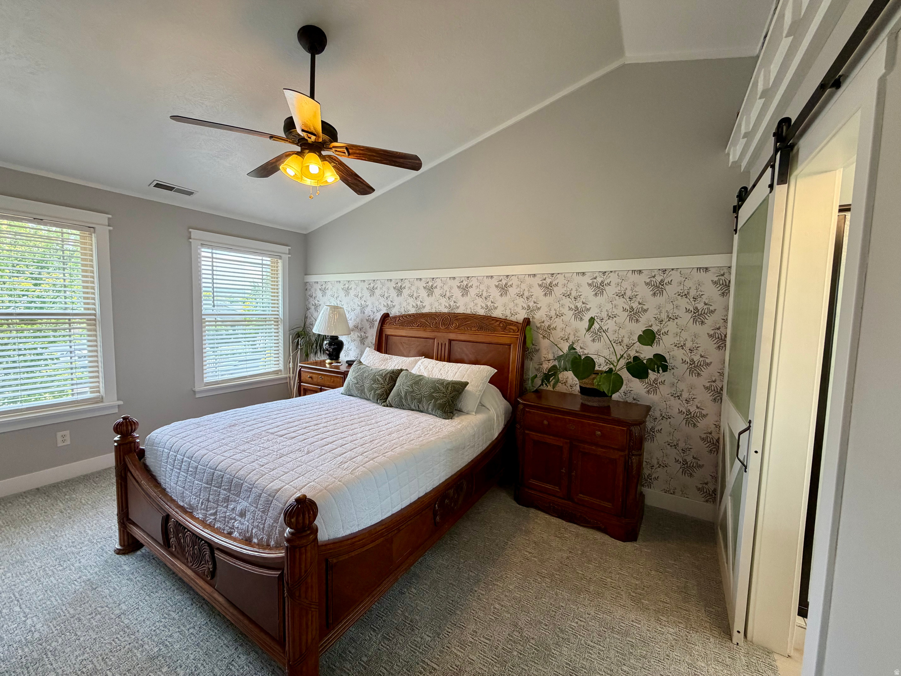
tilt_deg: -5.3
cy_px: 338
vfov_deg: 85.7
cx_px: 450
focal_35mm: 14
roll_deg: -1.7
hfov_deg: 102.1
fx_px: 364
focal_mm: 2.22
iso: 200
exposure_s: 1/120
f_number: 2.2
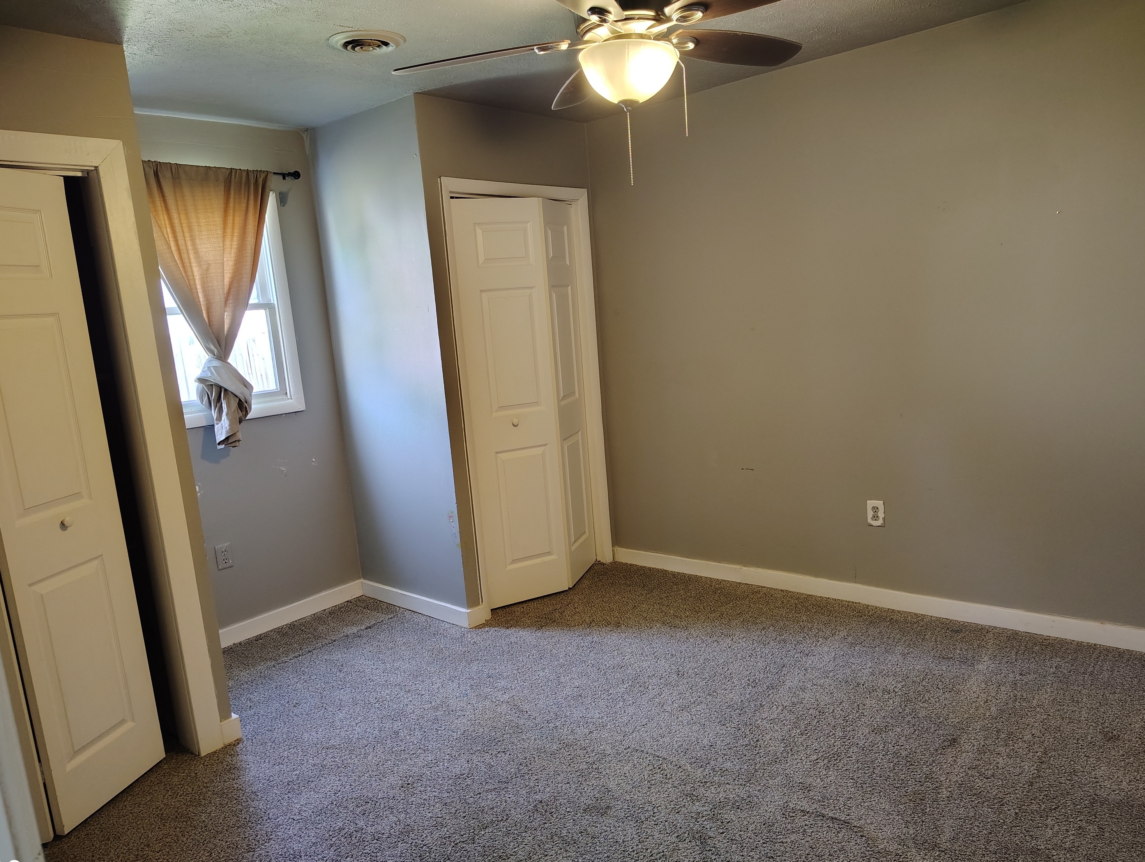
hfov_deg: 69.3
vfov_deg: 55.0
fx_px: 828
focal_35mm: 25
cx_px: 567
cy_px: 446
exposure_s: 1/40
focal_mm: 5.56
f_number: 1.8
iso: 1472
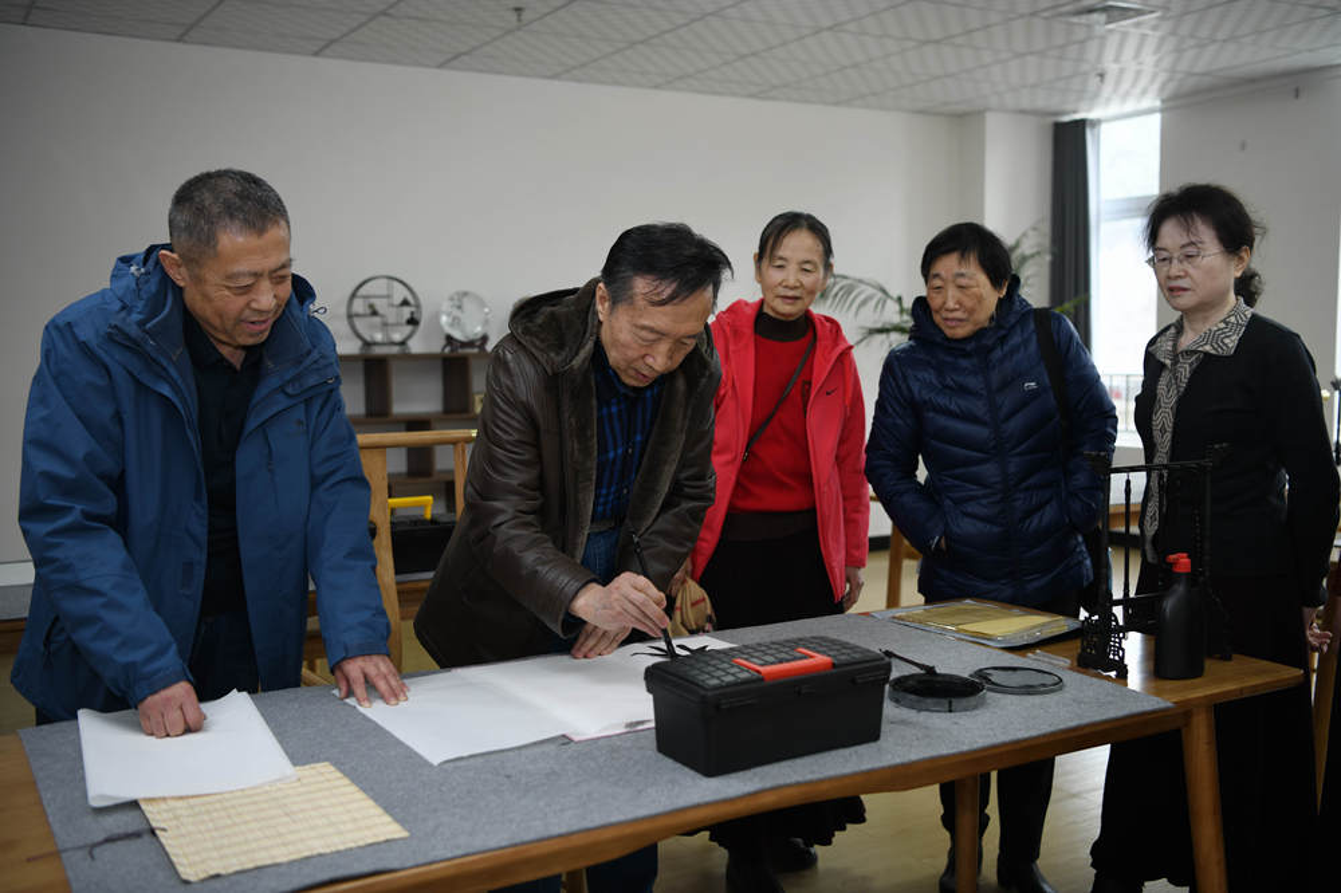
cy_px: 446
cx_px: 670
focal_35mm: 38
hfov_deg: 50.7
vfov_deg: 35.0
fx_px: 1415
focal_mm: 38
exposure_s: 1/60
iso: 250
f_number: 3.2
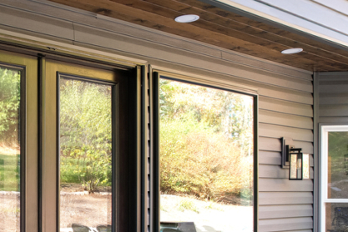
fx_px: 522
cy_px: 194
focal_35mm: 54
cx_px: -3
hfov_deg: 33.6
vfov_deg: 24.6
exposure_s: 1/40
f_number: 2.8
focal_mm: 8.38
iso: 120
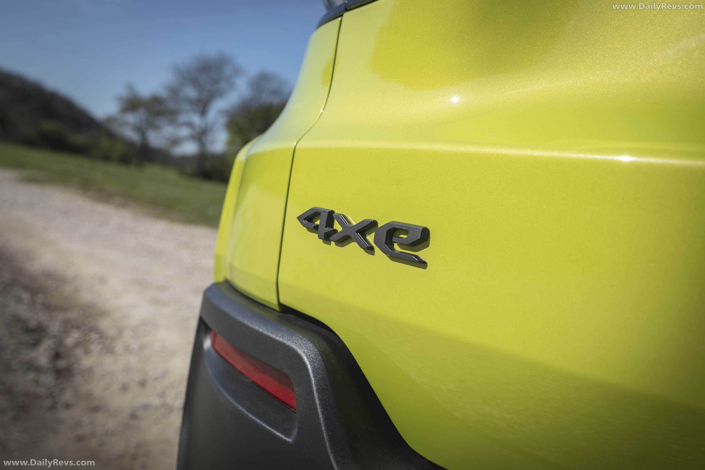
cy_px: 235
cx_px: 352
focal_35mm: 42
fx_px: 822
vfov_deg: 31.9
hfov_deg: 46.4
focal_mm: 42
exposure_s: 1/400
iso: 64
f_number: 7.1
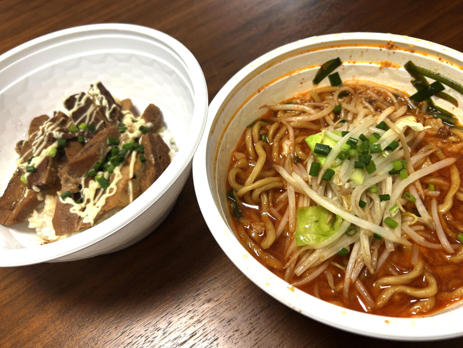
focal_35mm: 26
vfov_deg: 53.1
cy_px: 174
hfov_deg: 67.3
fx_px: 348
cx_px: 232
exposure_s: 1/60
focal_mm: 5.7
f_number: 1.5
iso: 64
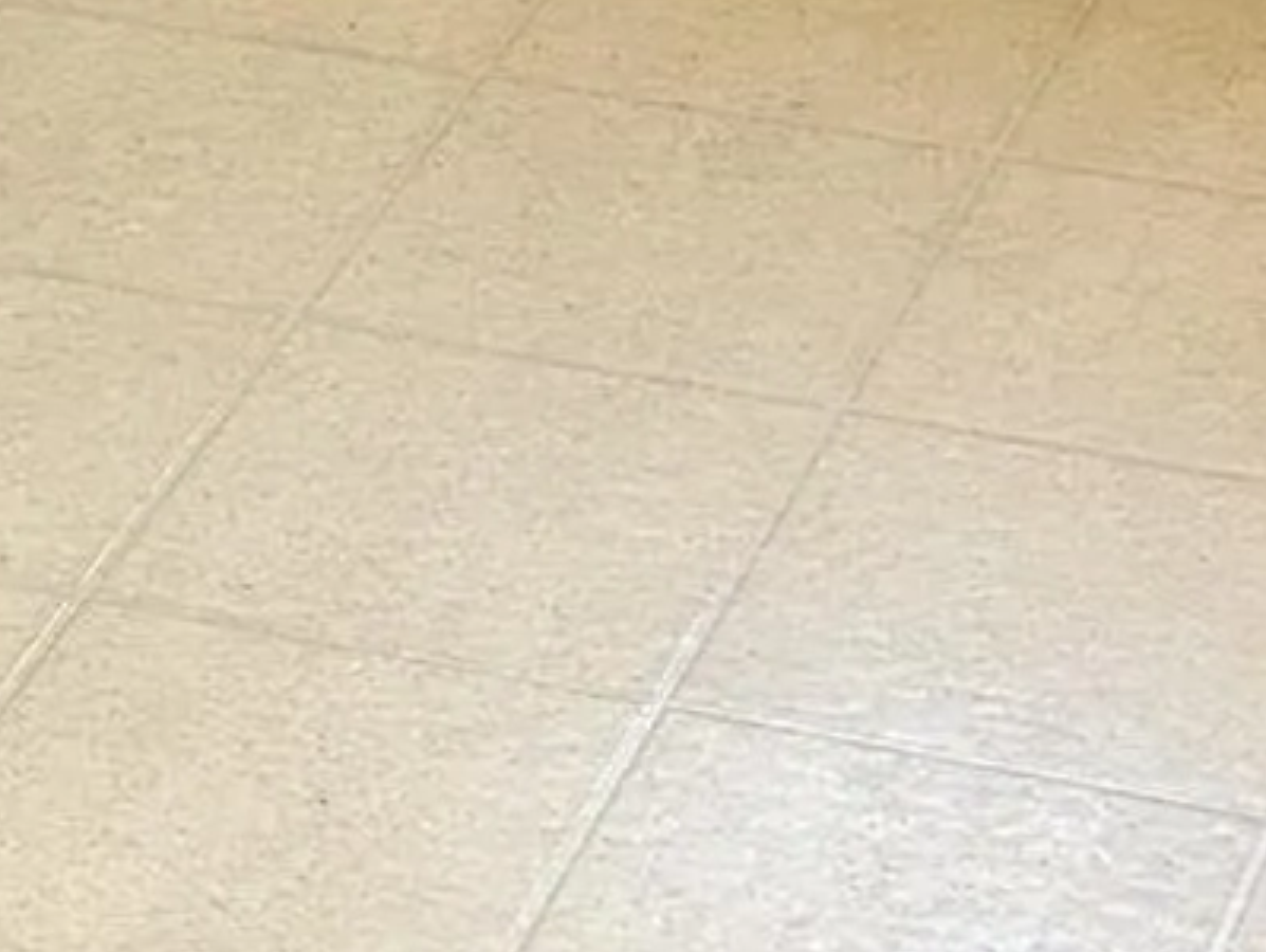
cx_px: 54
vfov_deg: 6.8
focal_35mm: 200
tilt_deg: -12.2
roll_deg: +1.7
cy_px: -1783
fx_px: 7321
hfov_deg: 9.8
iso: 250
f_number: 1.6
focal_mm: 5.96
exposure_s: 1/60
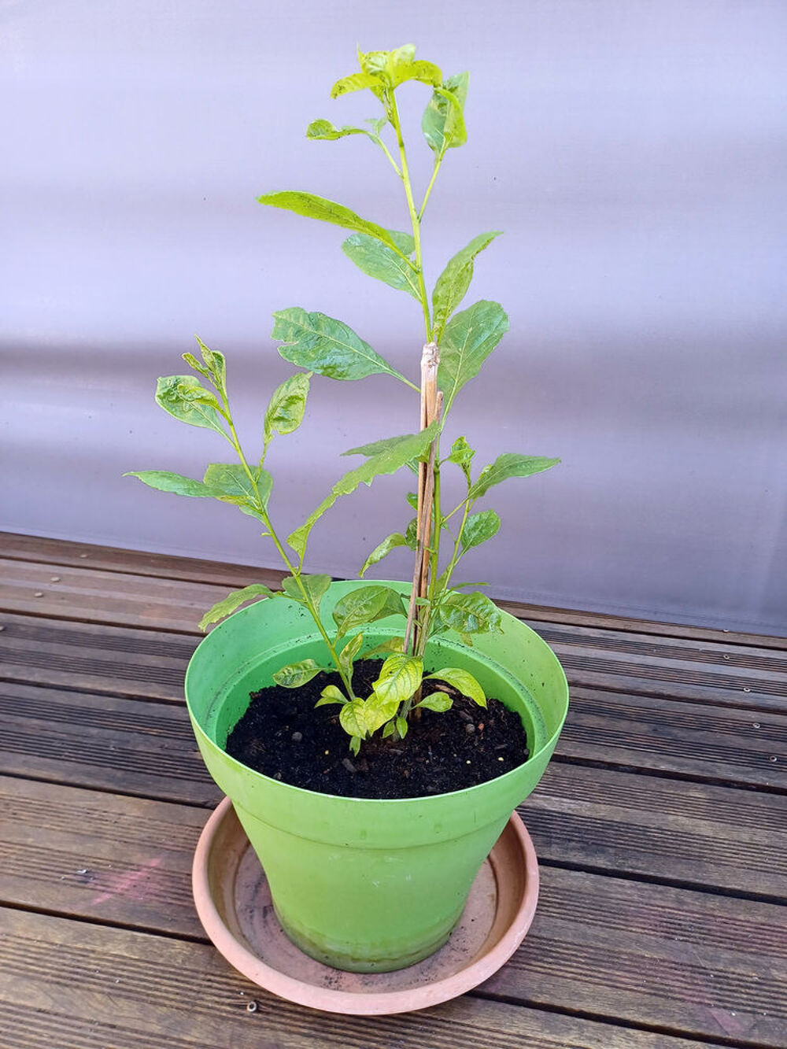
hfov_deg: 54.9
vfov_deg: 69.4
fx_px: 758
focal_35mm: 25
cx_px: 394
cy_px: 524
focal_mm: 4.65
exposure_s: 1/100
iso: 80
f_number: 1.8
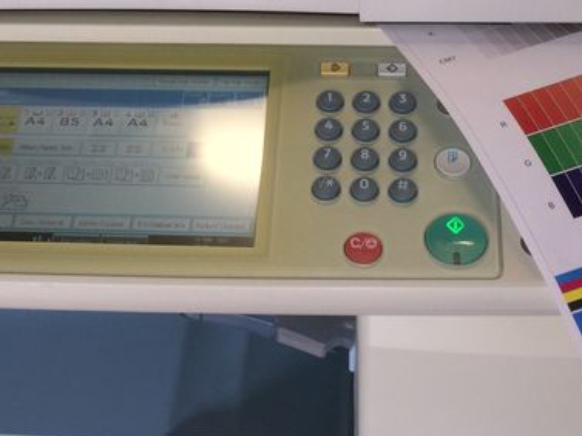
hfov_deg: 25.3
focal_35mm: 77
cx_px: 253
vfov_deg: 18.8
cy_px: 54
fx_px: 1293
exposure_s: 1/136
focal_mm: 4.15
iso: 32
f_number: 2.2
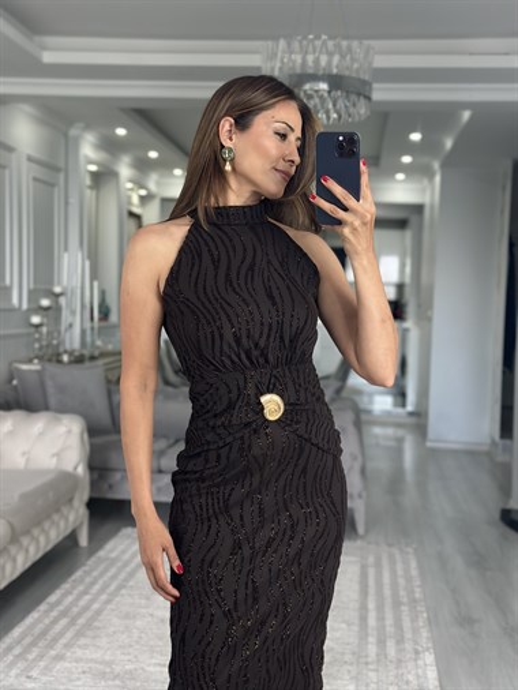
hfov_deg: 30.3
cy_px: 345
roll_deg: -1.4
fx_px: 957
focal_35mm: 48
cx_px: 259
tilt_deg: -19.8
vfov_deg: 39.6
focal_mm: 6.86
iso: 160
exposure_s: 1/60
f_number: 1.78
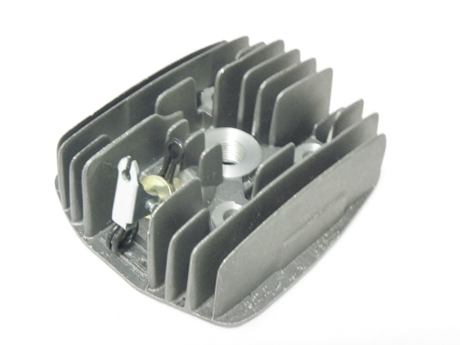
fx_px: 837
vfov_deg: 23.3
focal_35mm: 63
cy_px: 172
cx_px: 230
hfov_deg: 30.7
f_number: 3.7
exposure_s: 1/2
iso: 400
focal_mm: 11.39
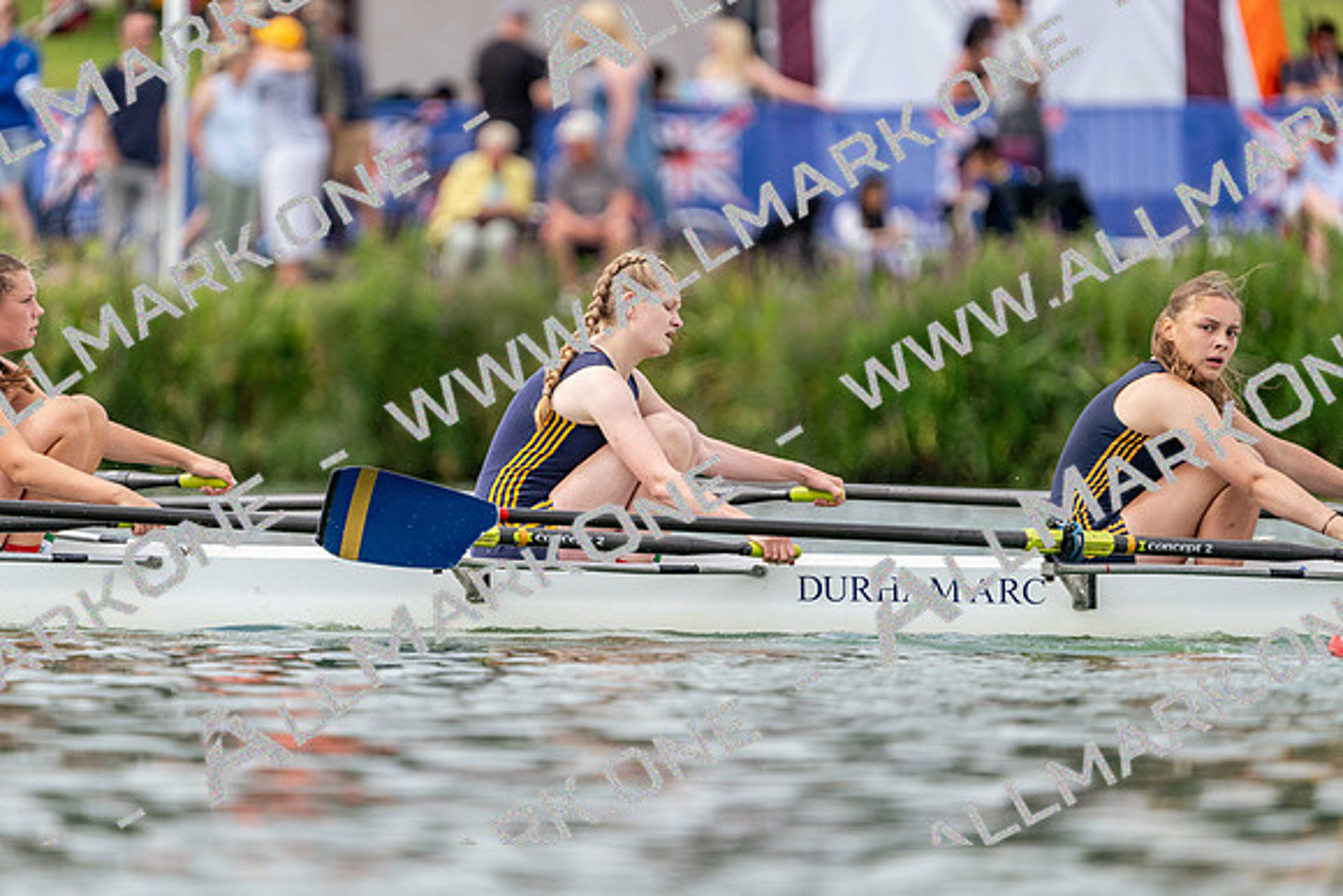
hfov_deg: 3.4
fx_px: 22388
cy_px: 448
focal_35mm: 600
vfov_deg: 2.3
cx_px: 672
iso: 640
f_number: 6.3
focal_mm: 600
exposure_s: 1/1600
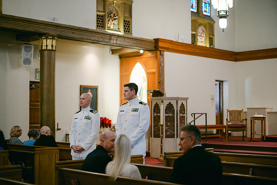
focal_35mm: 58
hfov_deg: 34.5
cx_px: 138
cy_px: 92
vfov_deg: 23.4
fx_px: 446
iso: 250
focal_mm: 58
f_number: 2
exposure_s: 1/125
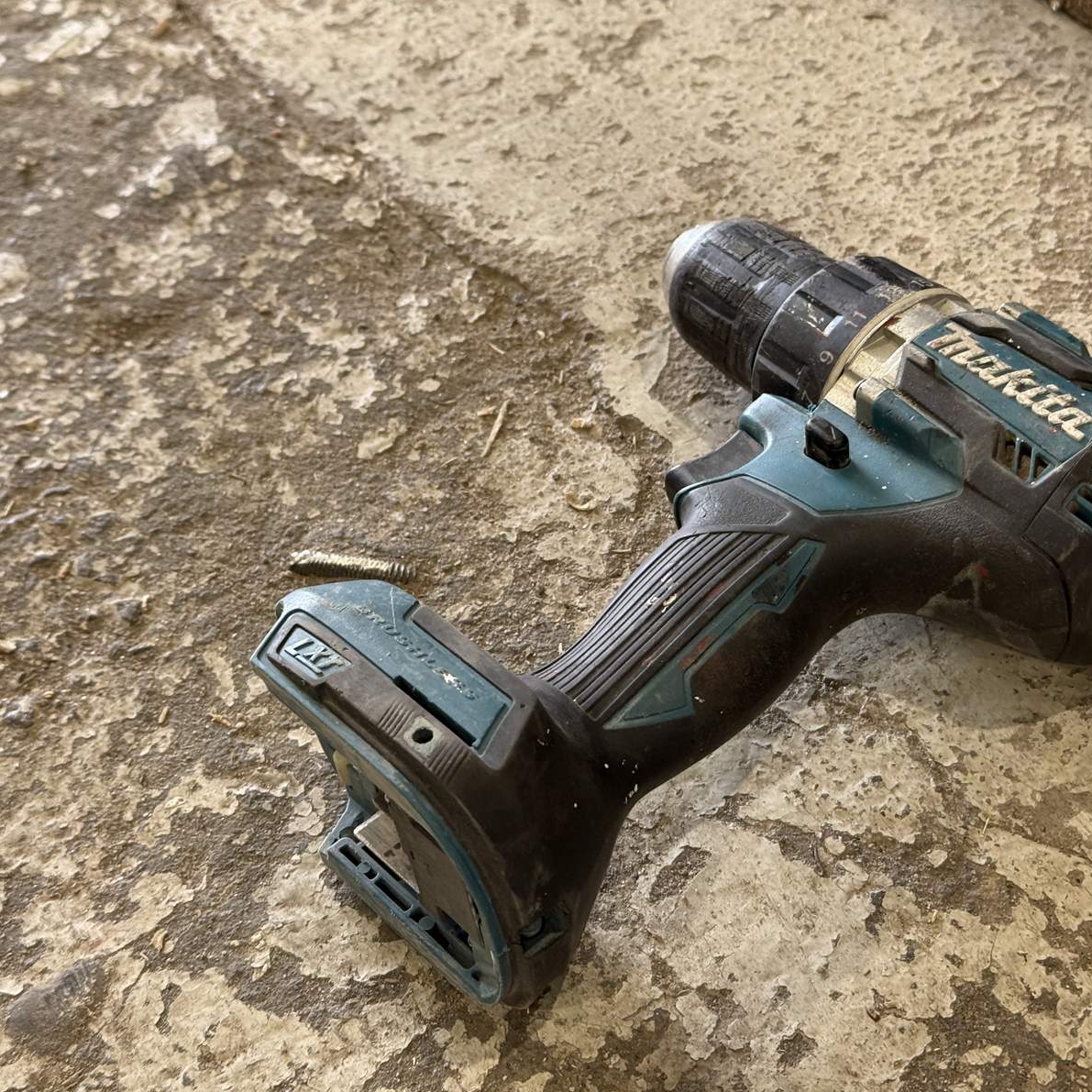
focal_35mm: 57
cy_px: 548
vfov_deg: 30.0
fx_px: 2034
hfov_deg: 29.9
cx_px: 676
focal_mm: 6.76
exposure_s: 1/102
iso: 100
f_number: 1.78
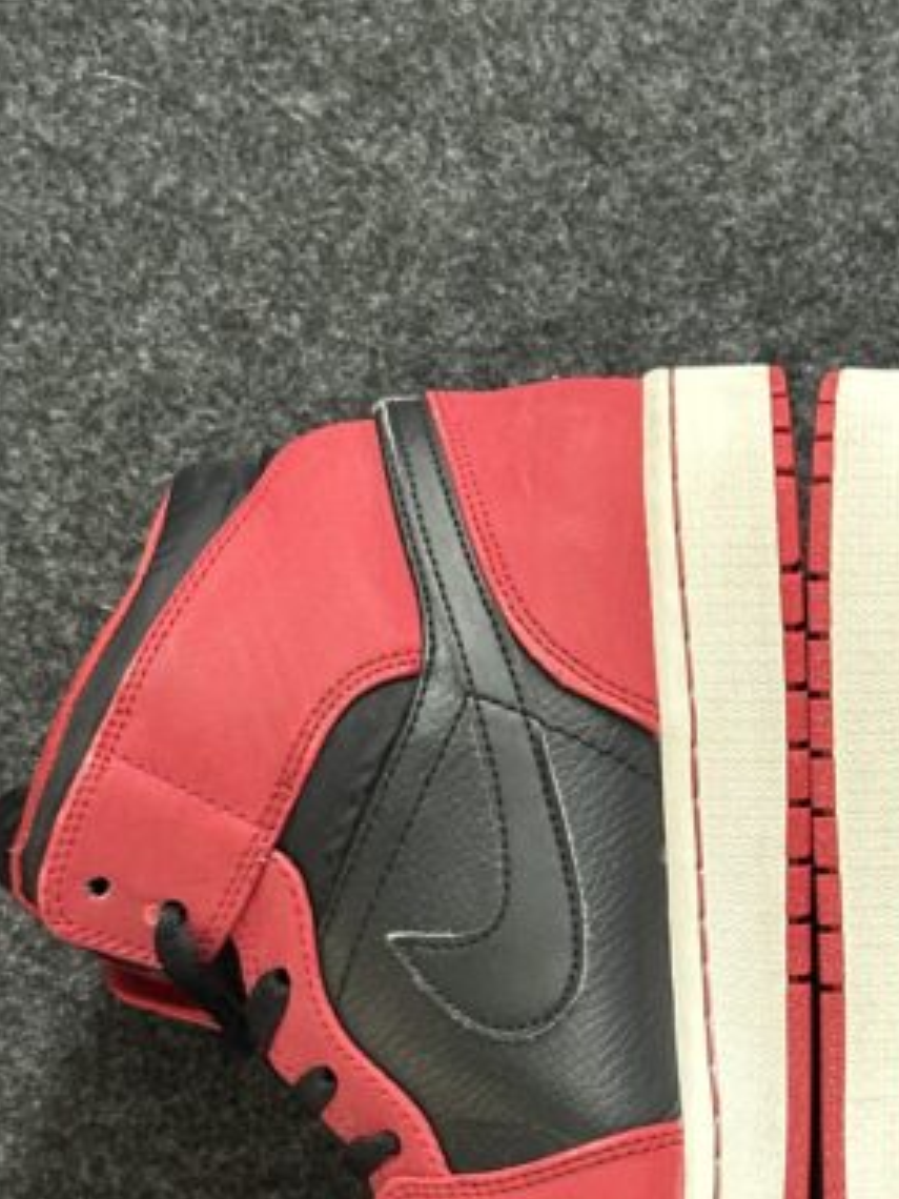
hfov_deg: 14.5
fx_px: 3497
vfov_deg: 19.1
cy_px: 1049
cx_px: 817
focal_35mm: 101
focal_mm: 6.86
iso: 400
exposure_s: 1/34
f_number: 1.78
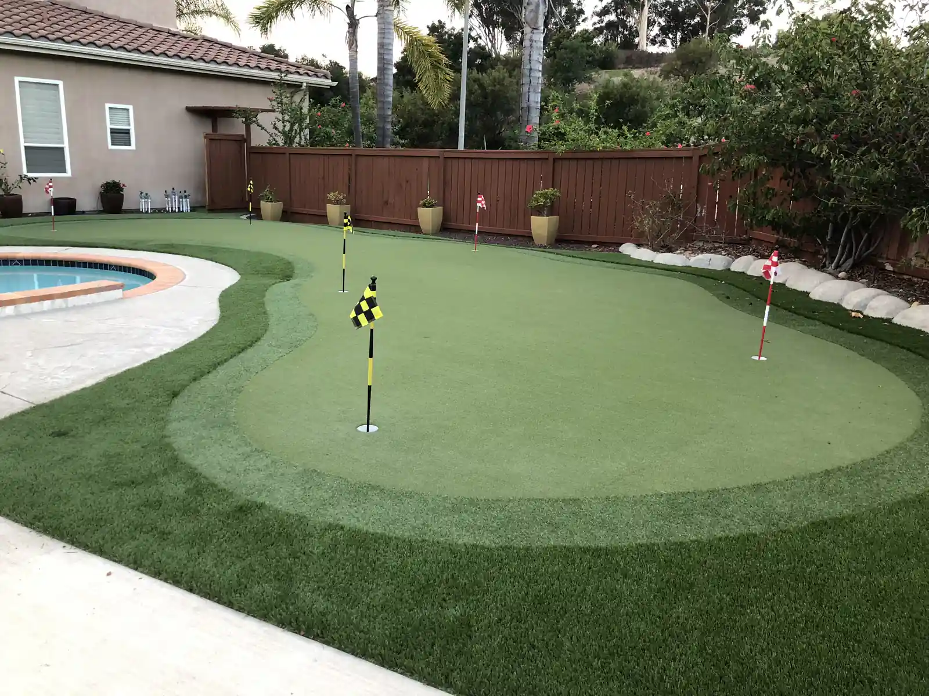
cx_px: 464
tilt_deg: -14.3
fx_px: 778
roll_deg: -2.6
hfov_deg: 61.7
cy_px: 348
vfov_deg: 48.2
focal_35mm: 29
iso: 25
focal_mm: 3.99
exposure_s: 1/40
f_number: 1.8
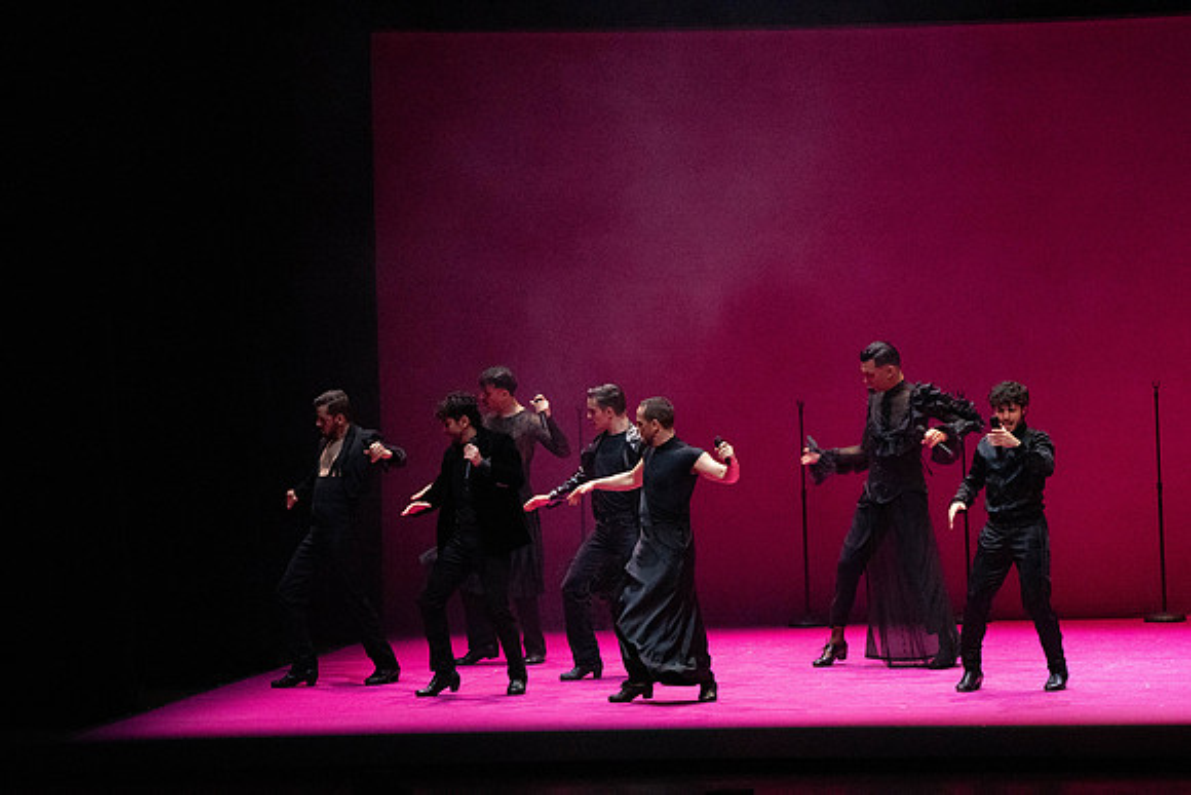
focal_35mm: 196
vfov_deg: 7.0
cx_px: 596
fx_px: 6486
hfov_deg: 10.5
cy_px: 398
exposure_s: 1/400
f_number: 9
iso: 25600
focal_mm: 196
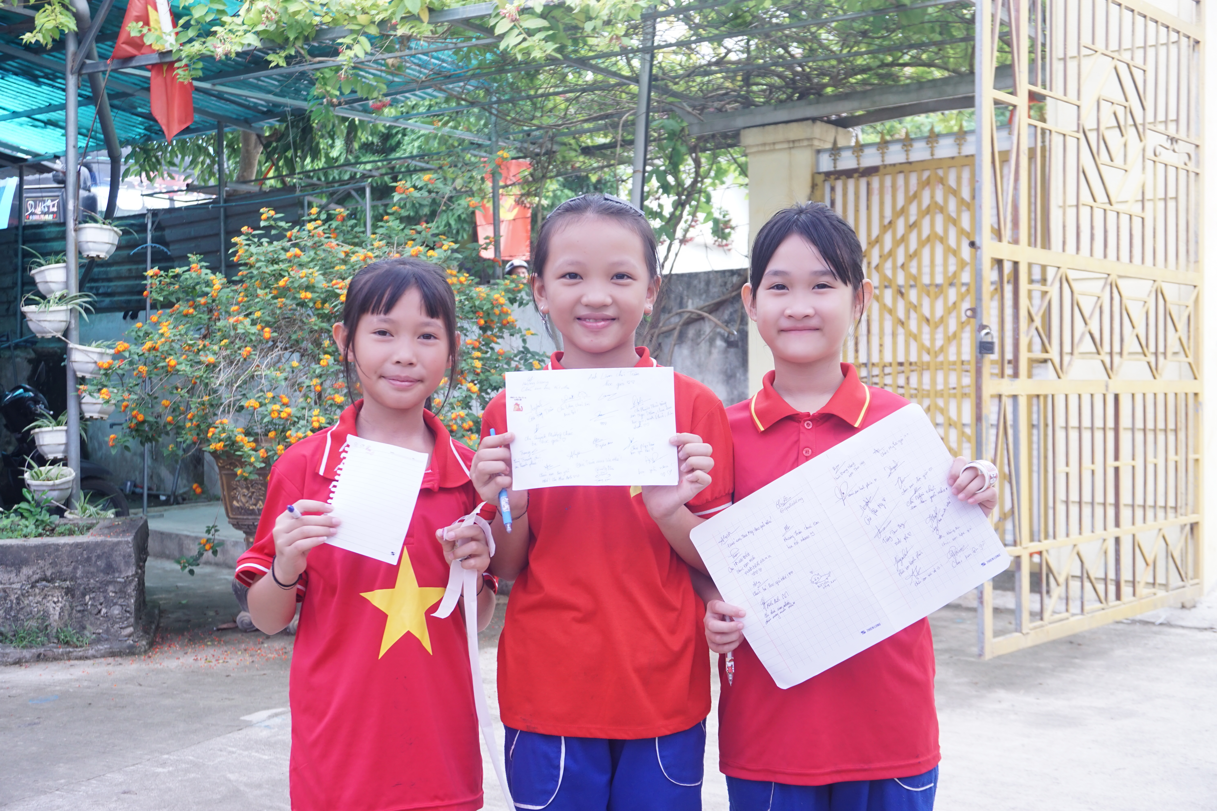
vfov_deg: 33.0
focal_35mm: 40
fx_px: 1369
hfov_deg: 47.9
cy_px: 406
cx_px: 608
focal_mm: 27
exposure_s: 1/200
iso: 400
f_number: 5
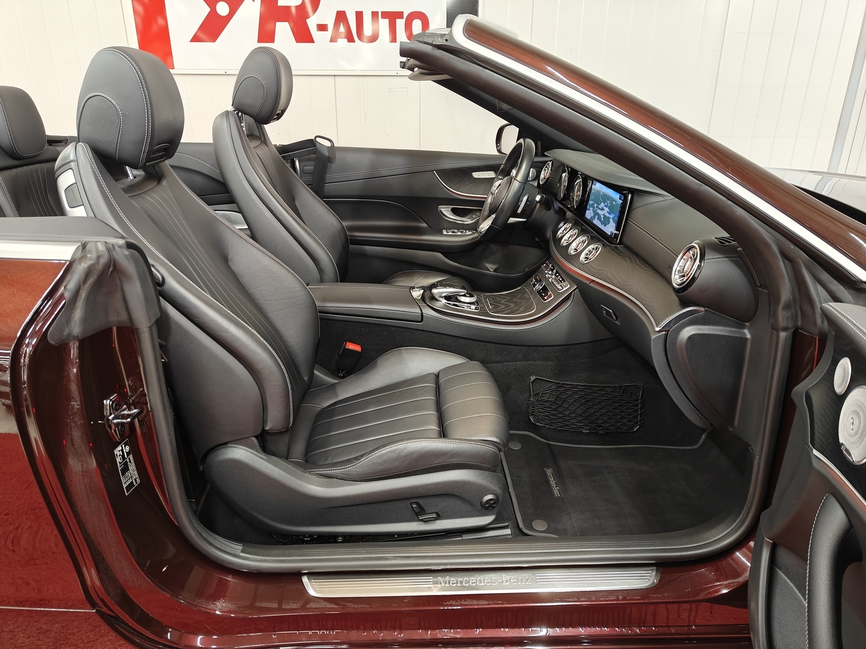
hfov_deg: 71.6
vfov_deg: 56.8
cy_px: 324
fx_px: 600
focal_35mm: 24
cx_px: 433
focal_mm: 5.59
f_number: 1.8
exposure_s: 1/50
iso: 160
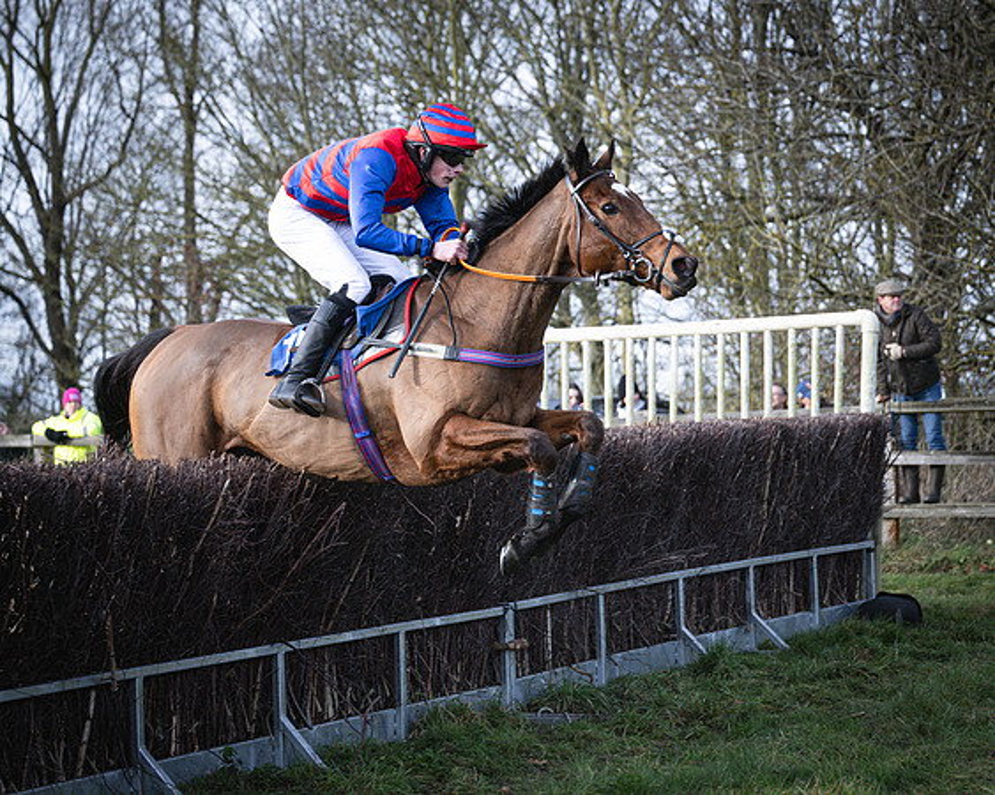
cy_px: 376
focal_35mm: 89
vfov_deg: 17.2
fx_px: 2628
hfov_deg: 21.4
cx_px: 437
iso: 400
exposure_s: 1/2000
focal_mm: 70
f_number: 2.8
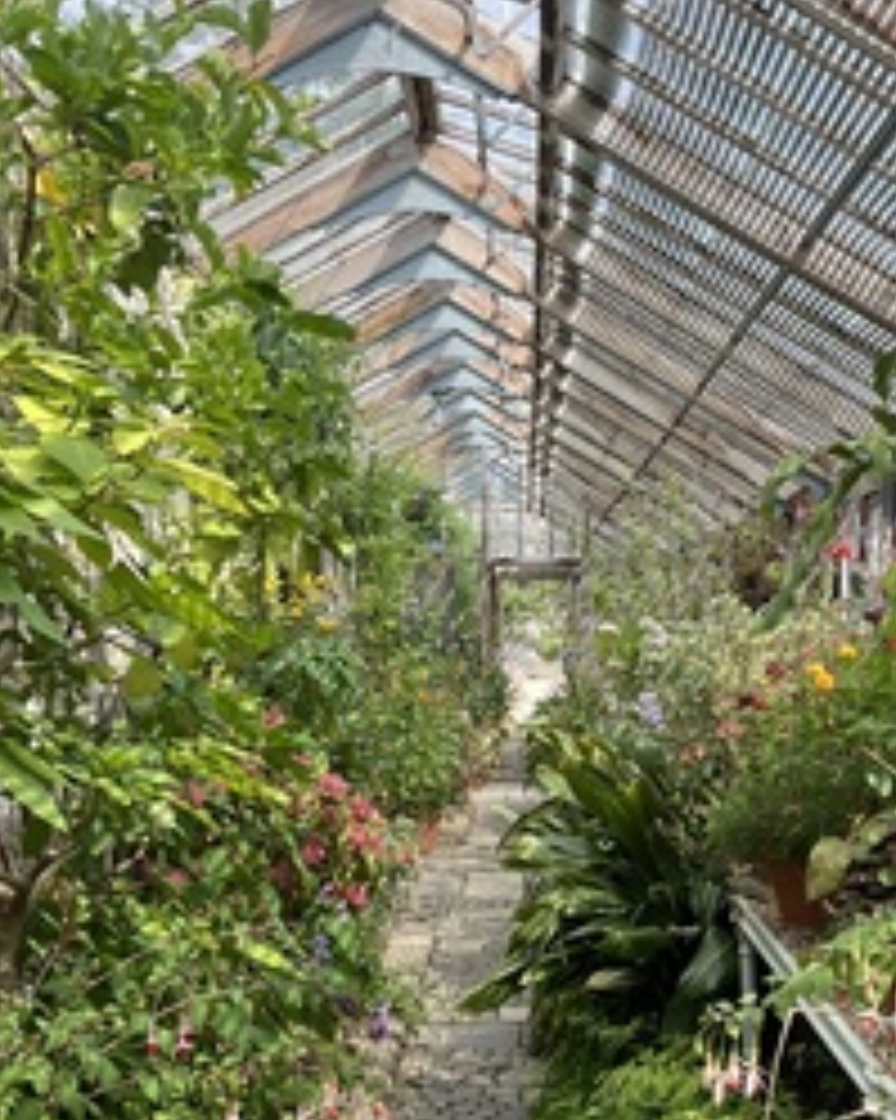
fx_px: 1692
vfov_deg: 36.2
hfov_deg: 29.5
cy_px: 765
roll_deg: +0.3
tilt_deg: -4.4
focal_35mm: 51
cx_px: 588
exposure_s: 1/975
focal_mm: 5.1
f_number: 1.6
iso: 50
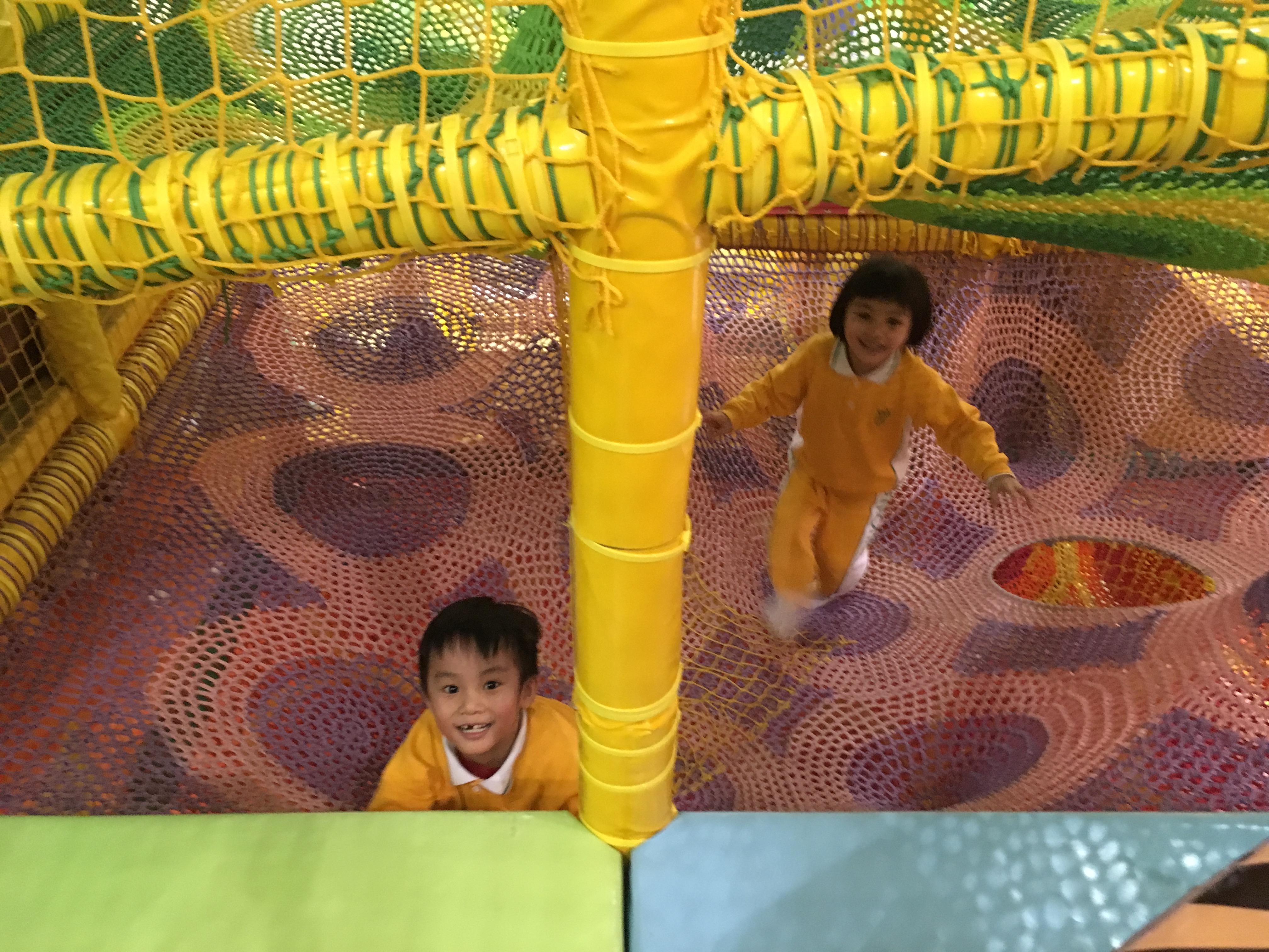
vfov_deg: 48.2
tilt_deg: -35.4
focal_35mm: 29
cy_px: 476
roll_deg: -0.9
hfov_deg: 61.7
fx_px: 1063
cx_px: 634
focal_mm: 4.15
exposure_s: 1/17
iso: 500
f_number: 2.2
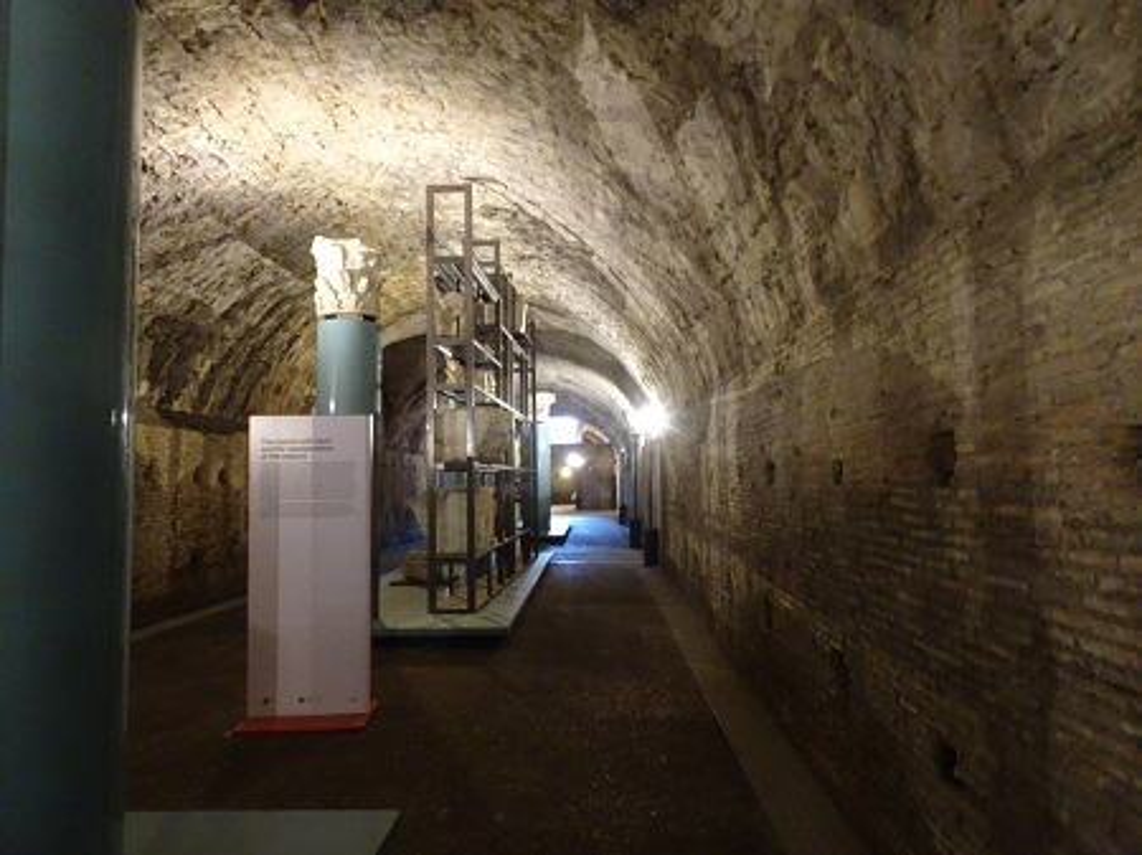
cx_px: 571
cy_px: 428
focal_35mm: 24
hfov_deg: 71.6
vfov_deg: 56.8
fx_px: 791
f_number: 3.5
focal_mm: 4.1
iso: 1000
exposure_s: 1/4
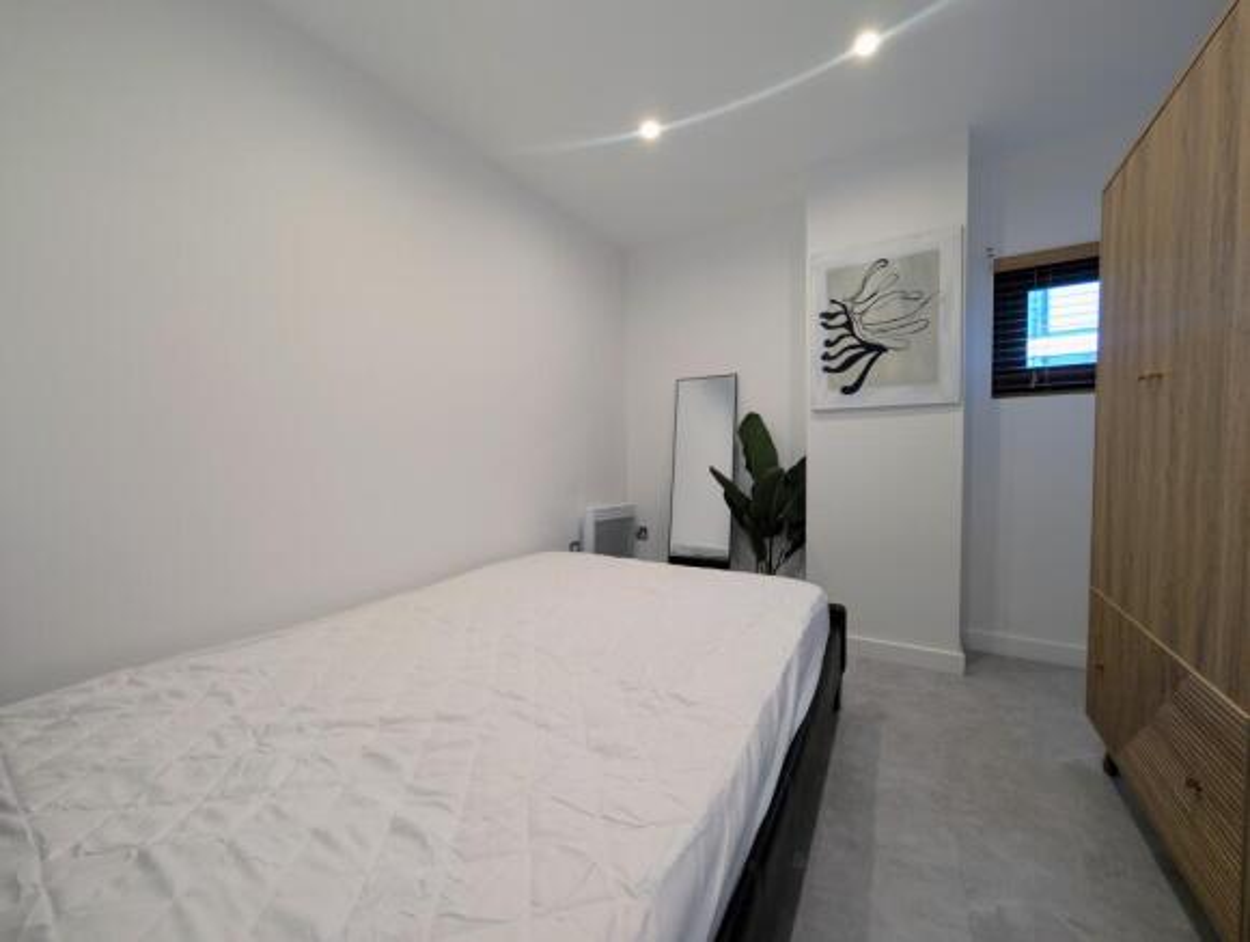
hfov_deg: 110.4
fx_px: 434
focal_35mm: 12
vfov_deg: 94.7
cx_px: 625
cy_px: 471
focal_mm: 2.02
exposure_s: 1/20
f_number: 1.7
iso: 60
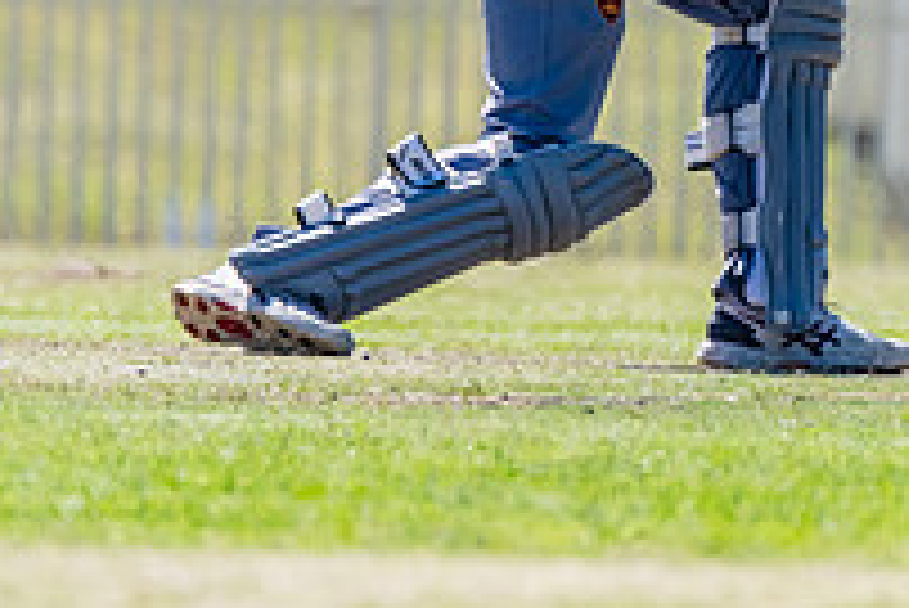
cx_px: 810
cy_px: -47
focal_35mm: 1726
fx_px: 43611
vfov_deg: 0.8
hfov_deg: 1.2
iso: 640
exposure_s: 1/2000
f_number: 6.3
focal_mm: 600
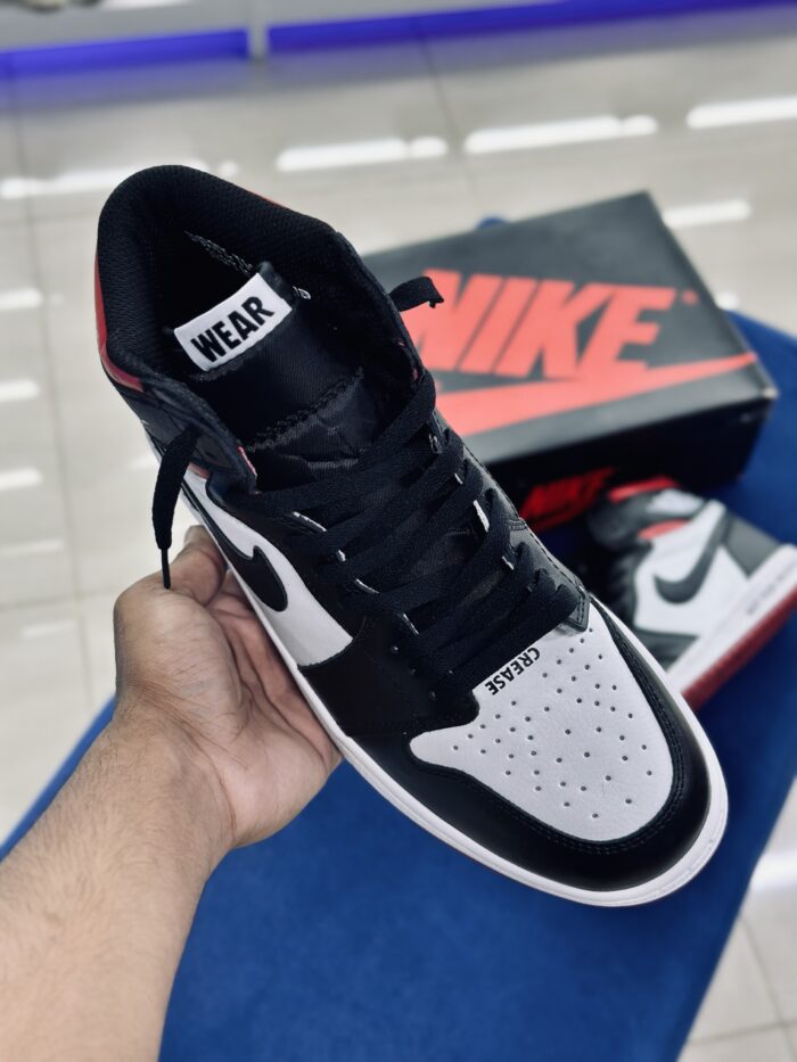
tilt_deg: -54.8
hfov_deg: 30.3
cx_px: 398
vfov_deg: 39.7
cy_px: 531
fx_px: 1473
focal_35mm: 48
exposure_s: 1/100
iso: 100
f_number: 1.78
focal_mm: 6.86
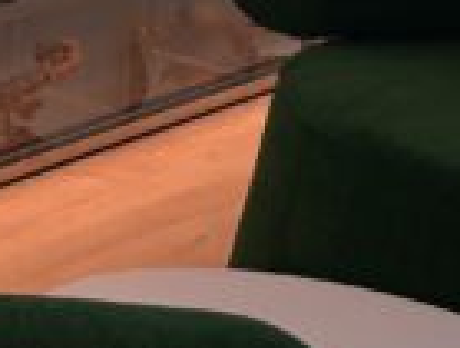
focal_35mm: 191
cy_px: -451
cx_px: -864
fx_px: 2545
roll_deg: -1.4
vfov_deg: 7.4
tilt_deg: -6.8
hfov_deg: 8.7
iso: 50
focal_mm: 5.96
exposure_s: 1/1007
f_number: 1.6
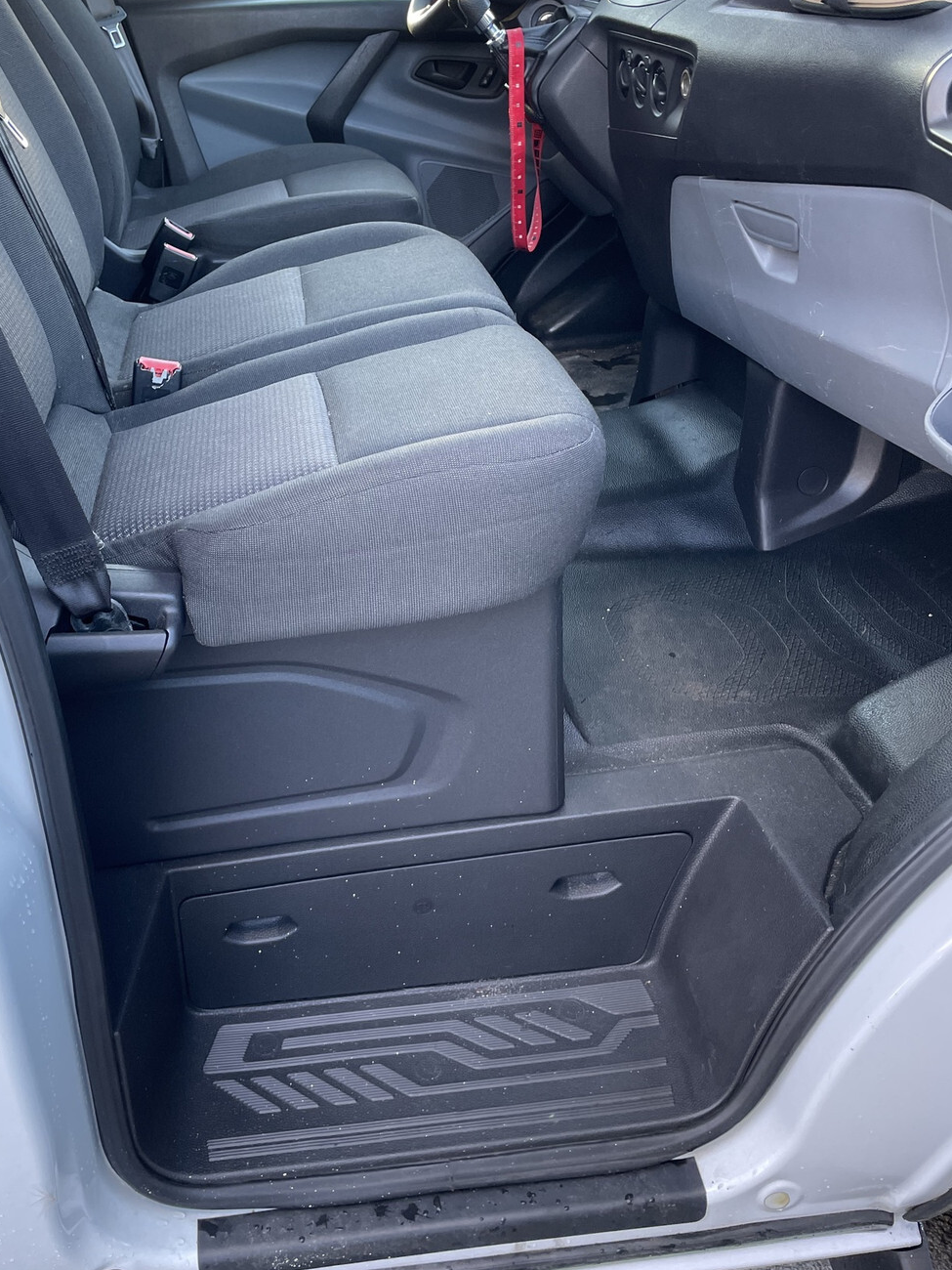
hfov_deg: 44.0
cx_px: 385
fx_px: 1173
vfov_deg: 56.6
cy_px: 537
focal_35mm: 32
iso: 125
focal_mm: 4.2
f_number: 1.6
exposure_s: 1/110
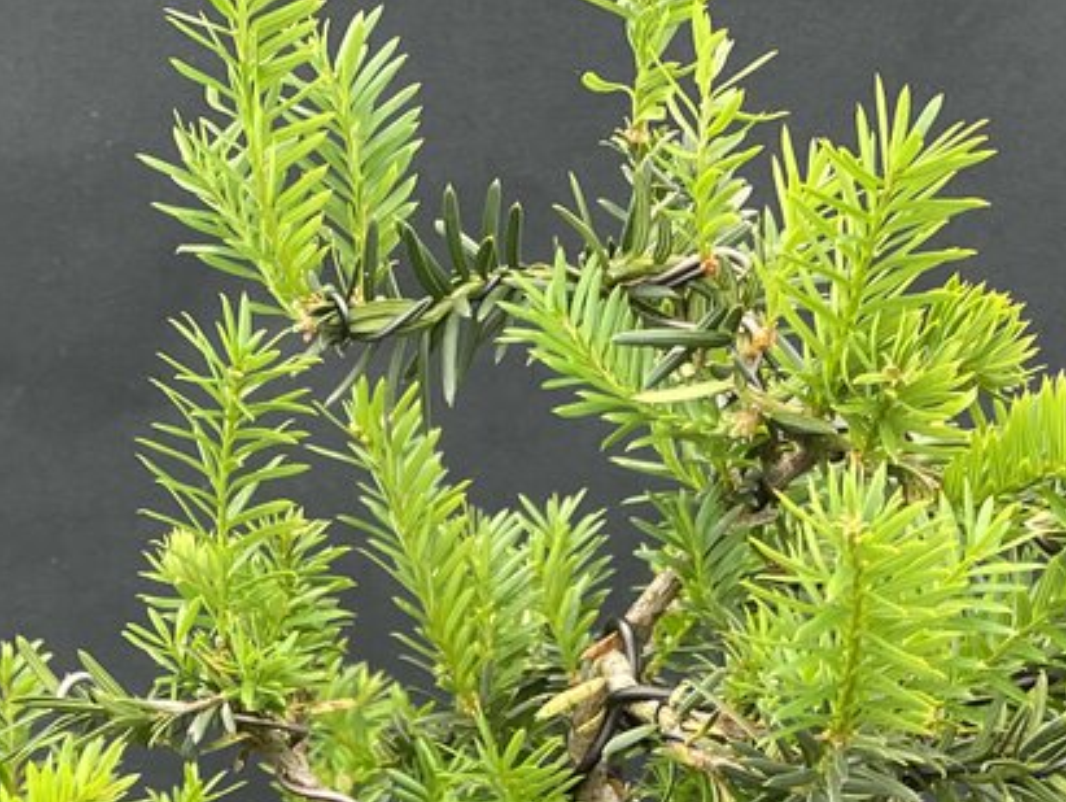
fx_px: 2805
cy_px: 1189
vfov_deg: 15.1
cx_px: 405
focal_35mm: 91
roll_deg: -1.0
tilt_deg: -24.0
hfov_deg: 21.5
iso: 80
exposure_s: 1/121
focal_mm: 4.2
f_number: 1.6
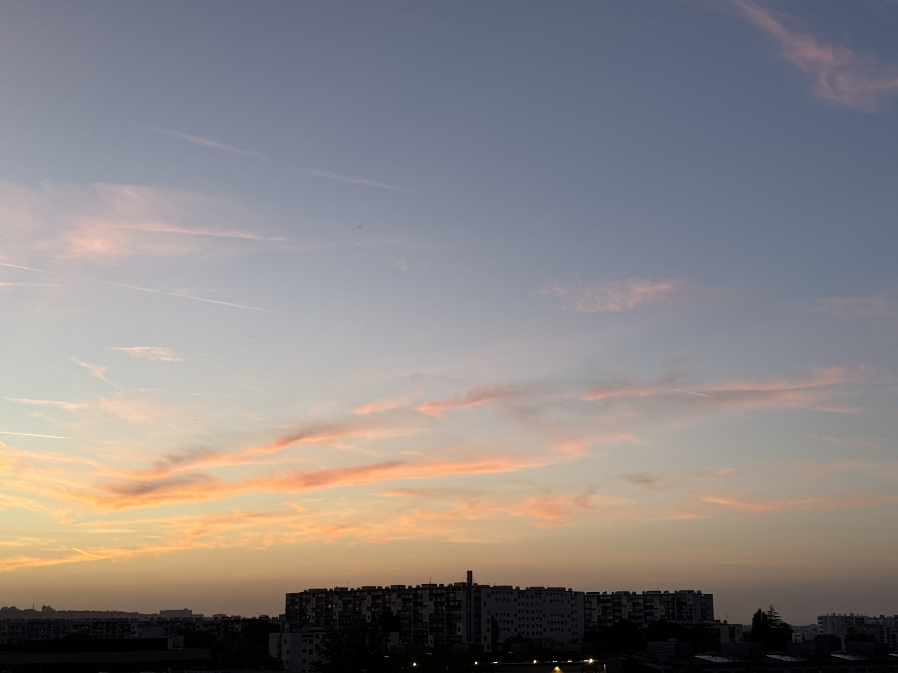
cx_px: 449
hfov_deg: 39.7
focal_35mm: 48
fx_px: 1245
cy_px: 336
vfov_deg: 30.3
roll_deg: +0.3
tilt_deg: +12.8
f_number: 1.78
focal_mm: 6.76
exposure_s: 1/218
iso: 50
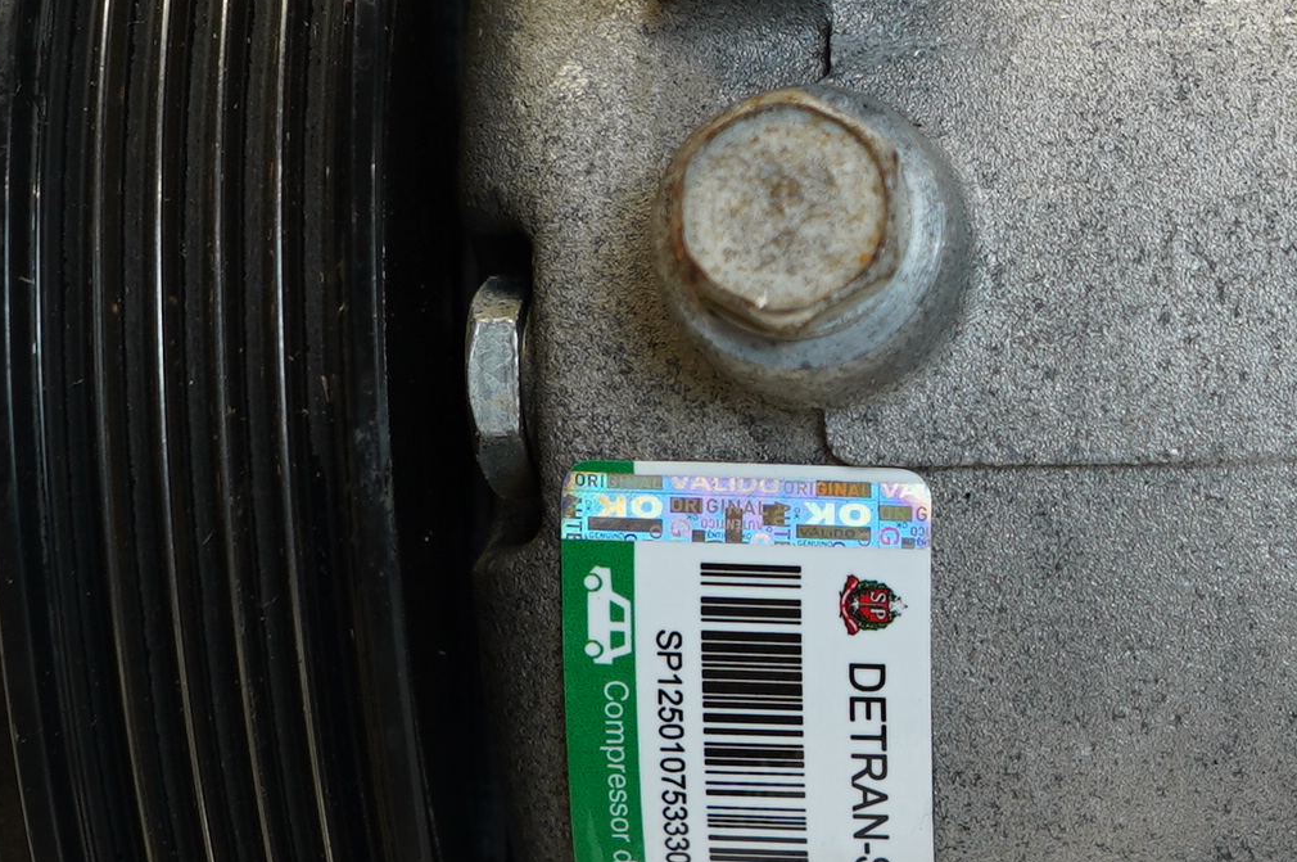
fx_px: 5146
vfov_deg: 9.6
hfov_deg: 14.1
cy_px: 579
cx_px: 1380
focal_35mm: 143
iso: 160
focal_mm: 32
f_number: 4
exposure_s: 1/60
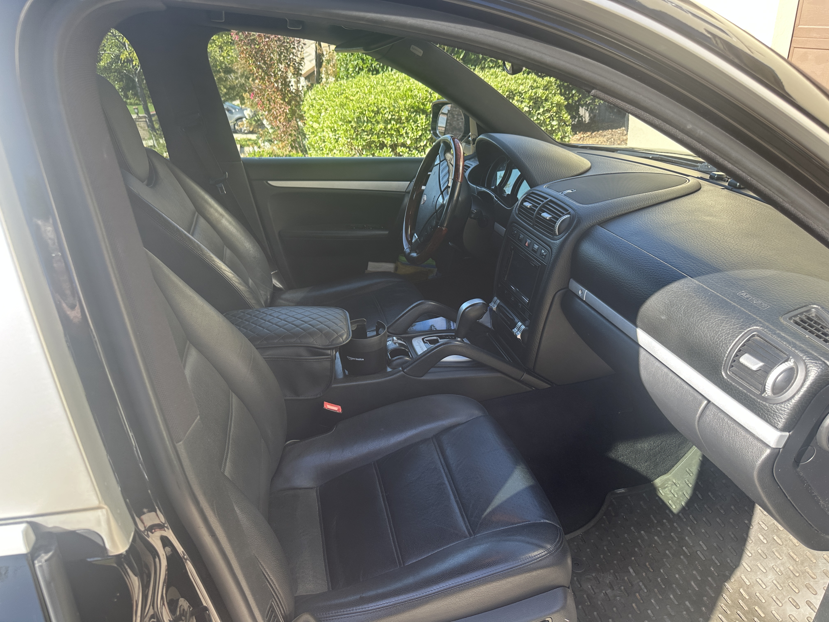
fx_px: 575
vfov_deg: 56.8
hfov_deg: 71.6
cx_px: 414
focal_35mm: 24
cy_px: 311
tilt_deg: -27.9
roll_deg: +5.7
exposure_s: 1/414
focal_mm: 6.86
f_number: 1.78
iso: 80
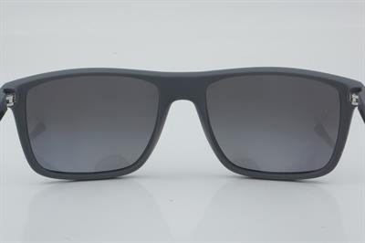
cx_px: 182
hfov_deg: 27.0
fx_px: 760
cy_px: 122
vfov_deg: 18.2
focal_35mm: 75
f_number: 32
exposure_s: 1/3
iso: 100
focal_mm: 50
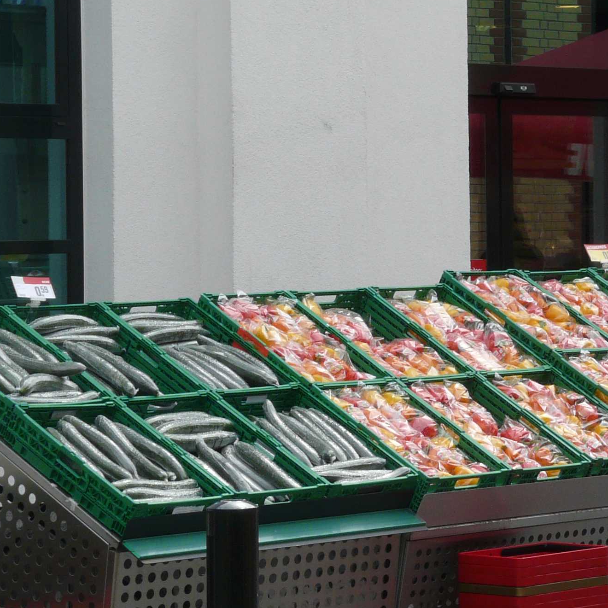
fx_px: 3517
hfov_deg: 9.8
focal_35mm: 177
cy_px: 203
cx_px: 657
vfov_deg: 9.9
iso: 100
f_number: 5.6
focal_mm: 13.3
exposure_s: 1/250
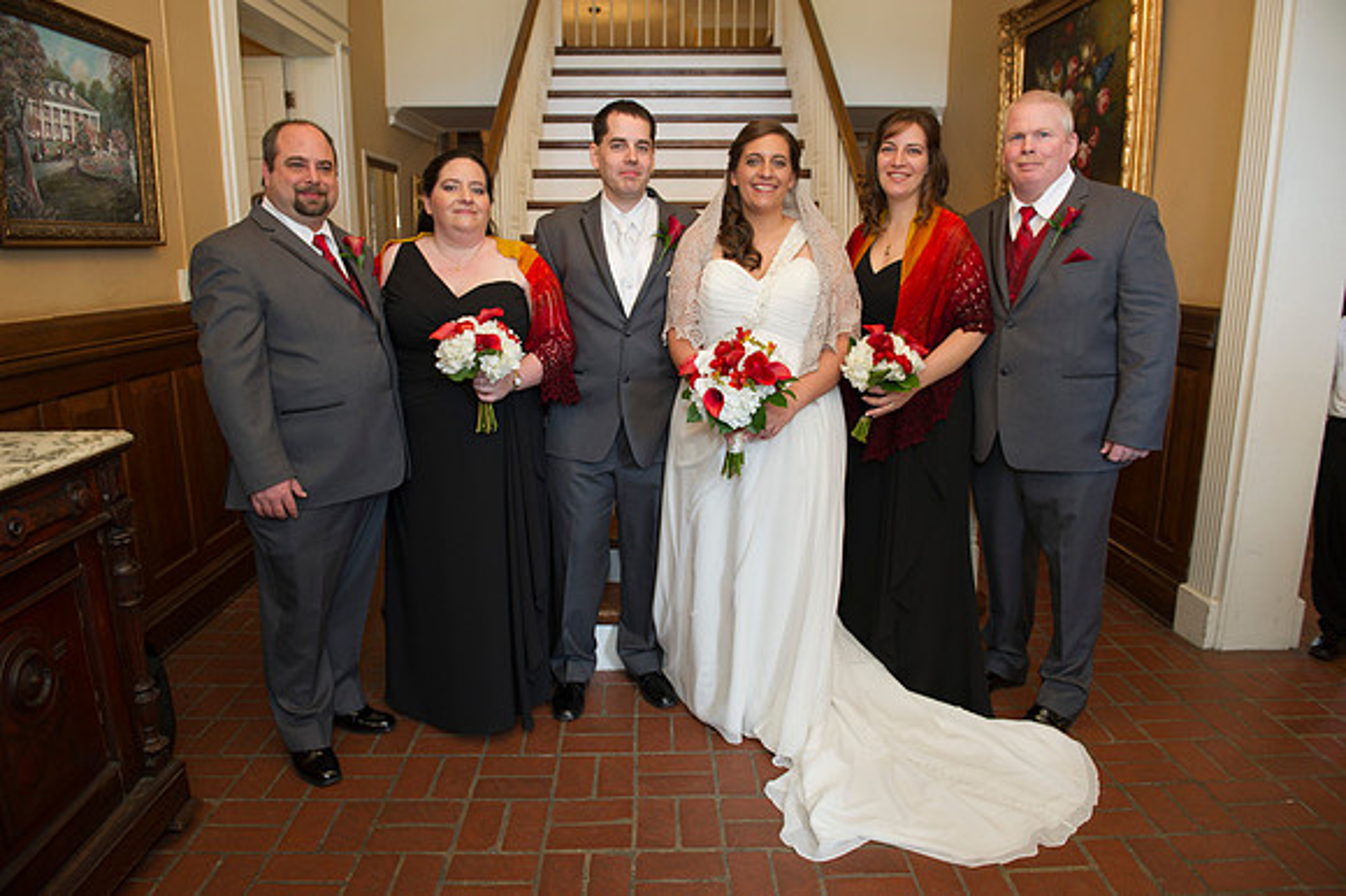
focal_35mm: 24
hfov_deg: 73.8
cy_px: 448
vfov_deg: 53.1
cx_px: 673
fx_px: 897
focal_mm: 24
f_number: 4
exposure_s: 1/60
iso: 800
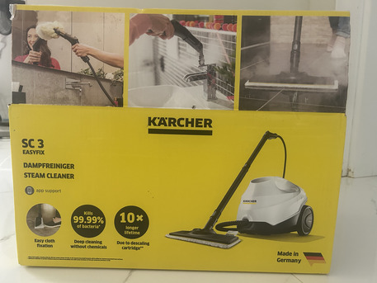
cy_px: 142
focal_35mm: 26
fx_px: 283
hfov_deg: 67.3
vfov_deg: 53.1
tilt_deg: -9.1
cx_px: 188
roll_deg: -0.9
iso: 400
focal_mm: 5.7
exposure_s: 1/60
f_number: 1.5
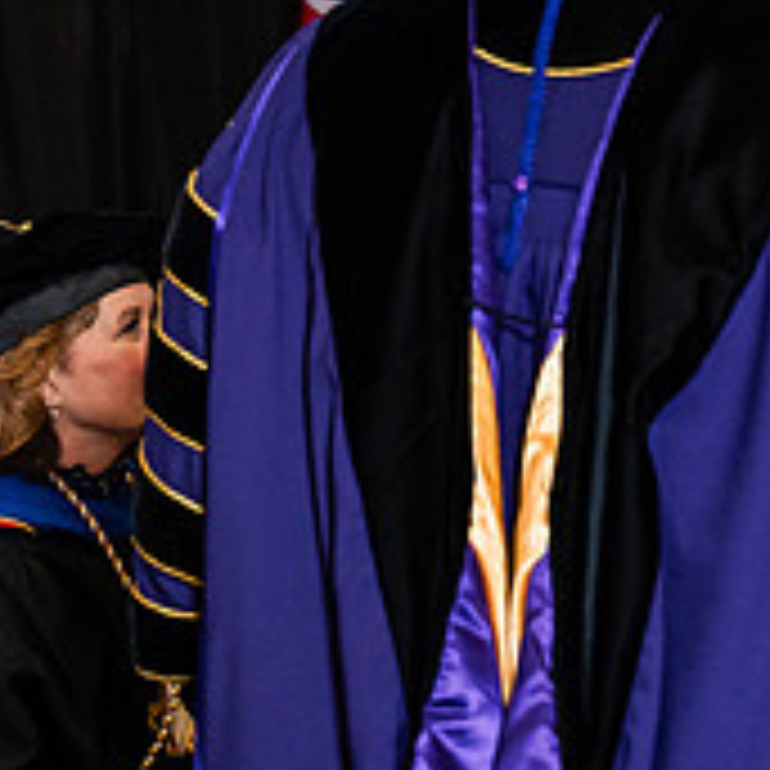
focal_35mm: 202
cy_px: 286
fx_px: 5084
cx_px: 946
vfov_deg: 8.7
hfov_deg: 8.6
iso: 1250
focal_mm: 70
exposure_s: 1/200
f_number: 4.5
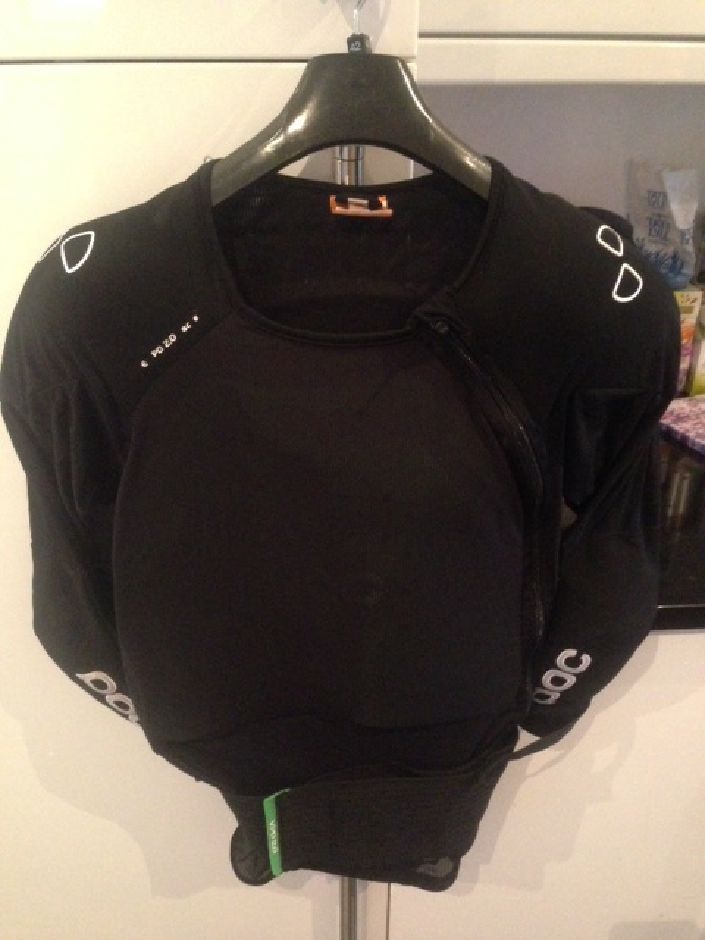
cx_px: 352
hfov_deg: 42.9
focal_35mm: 33
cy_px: 470
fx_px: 896
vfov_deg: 55.4
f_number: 2.4
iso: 800
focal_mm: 4.12
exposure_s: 1/15
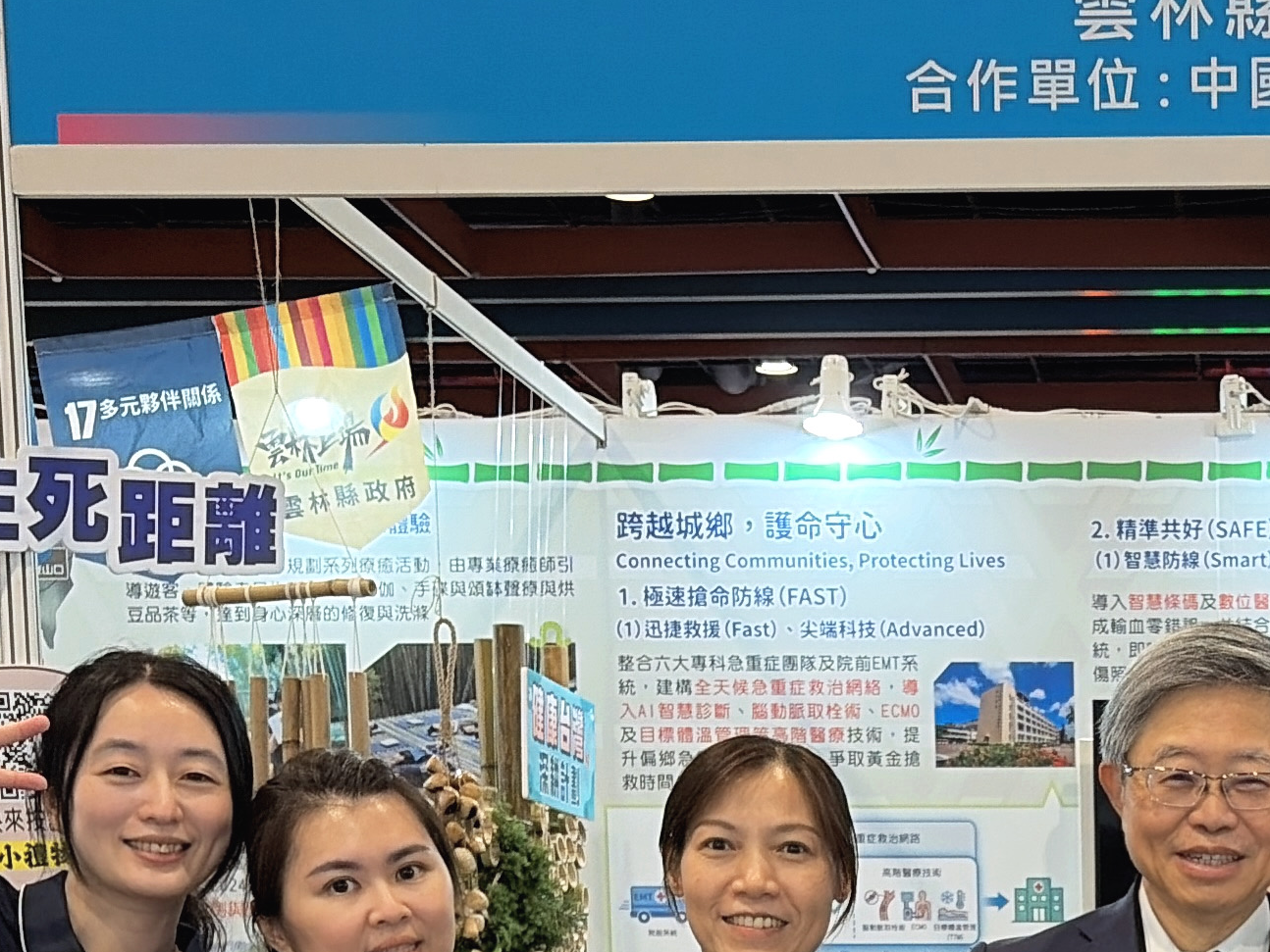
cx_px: 1257
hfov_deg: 23.2
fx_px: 2972
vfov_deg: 17.1
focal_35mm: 81
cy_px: 1241
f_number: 1.6
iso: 125
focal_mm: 5.96
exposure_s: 1/60
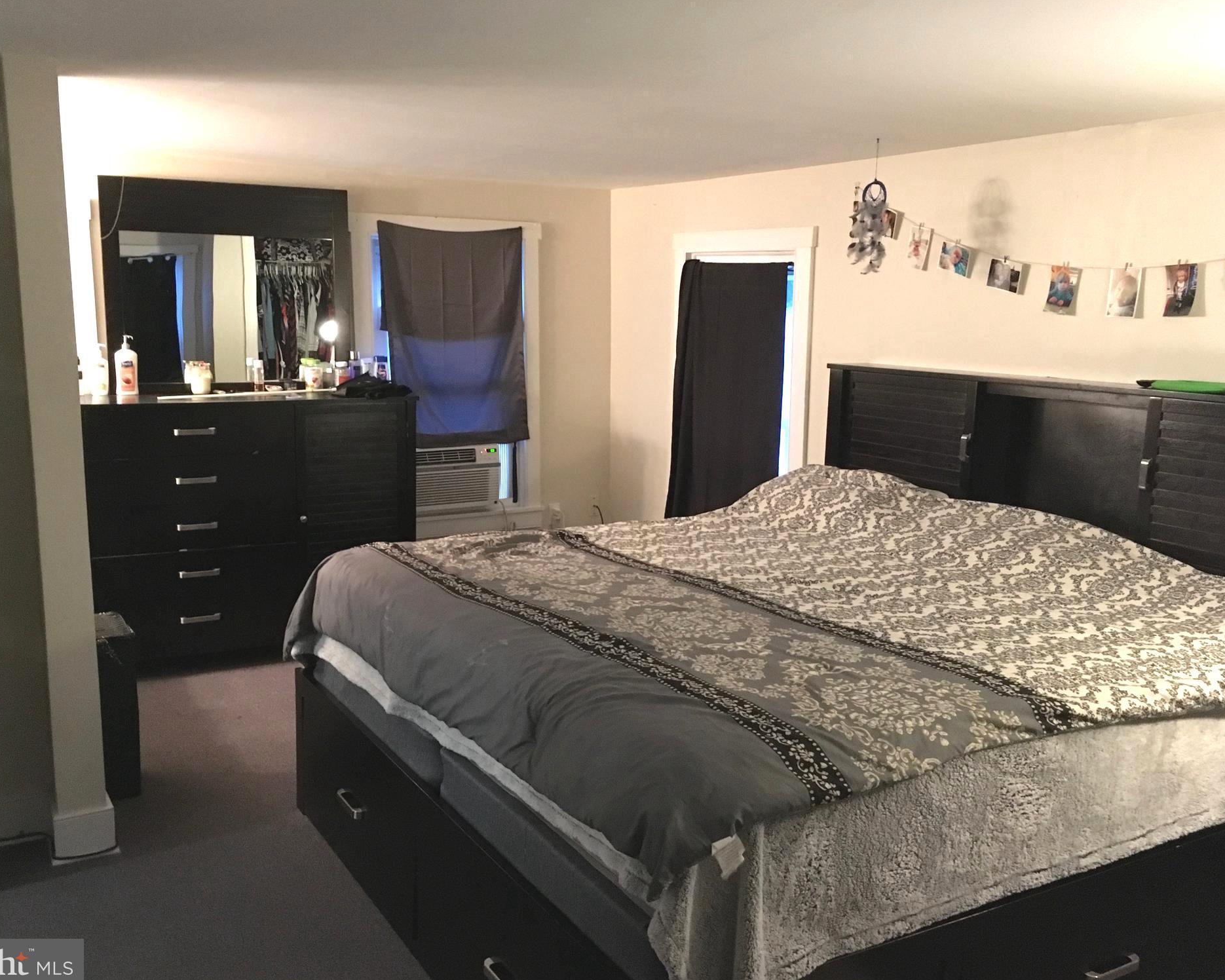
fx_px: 1124
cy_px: 489
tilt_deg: -9.9
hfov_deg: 57.2
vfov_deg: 47.1
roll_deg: -1.7
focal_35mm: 31
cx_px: 591
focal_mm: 4.15
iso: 320
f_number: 2.2
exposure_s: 1/17
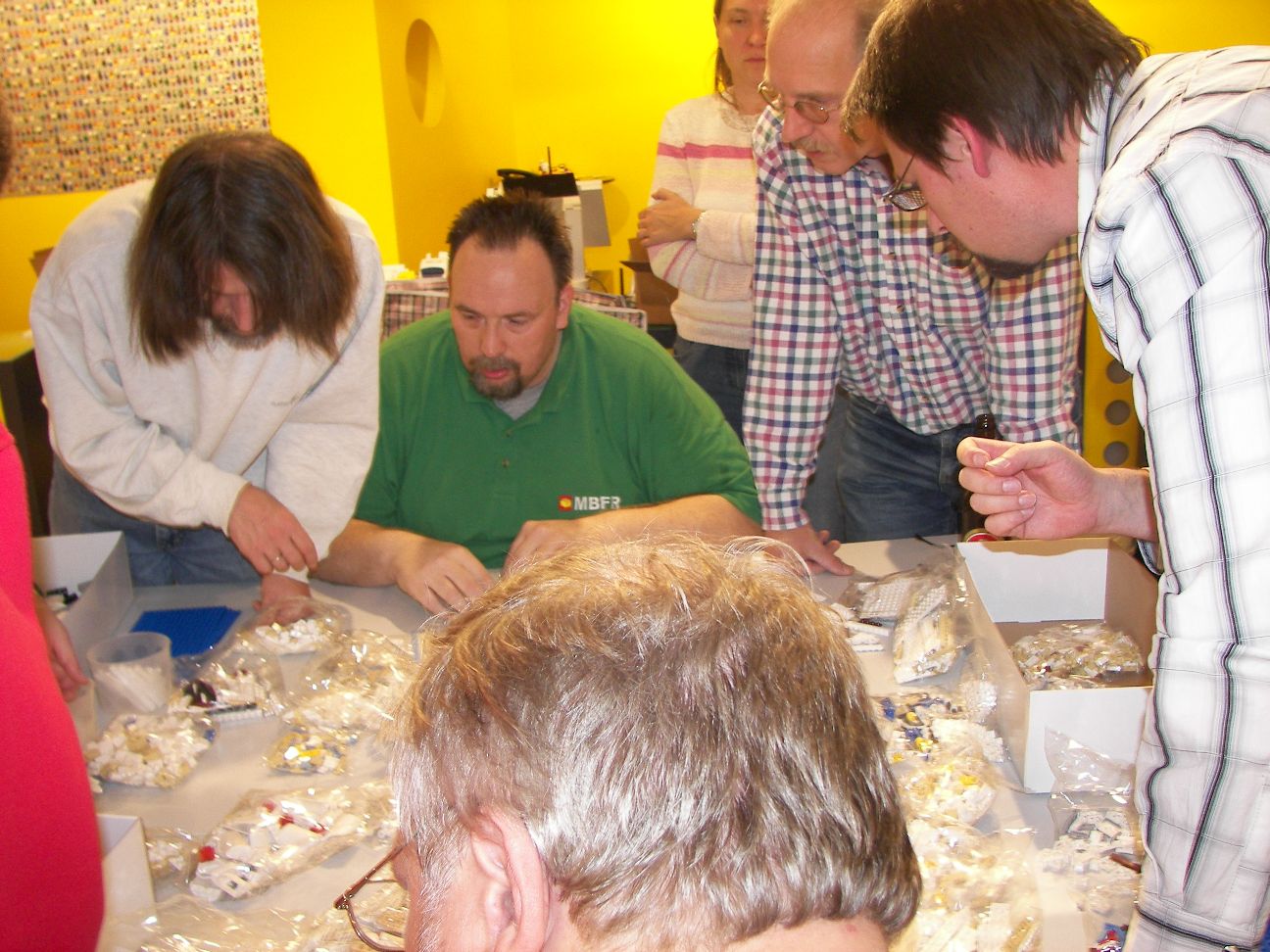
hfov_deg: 51.4
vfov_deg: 39.7
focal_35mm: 36
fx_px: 1321
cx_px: 635
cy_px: 476
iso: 100
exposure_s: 1/30
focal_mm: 6
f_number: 2.8
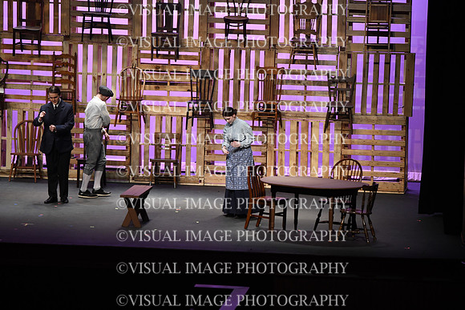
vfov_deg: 6.9
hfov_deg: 10.3
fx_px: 2584
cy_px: 155
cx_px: 232
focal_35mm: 200
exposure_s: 1/400
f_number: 4
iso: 4000
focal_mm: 200
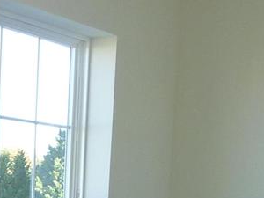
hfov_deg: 16.2
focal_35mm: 120
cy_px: 377
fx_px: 915
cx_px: 33
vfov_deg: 11.3
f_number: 3.3
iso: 80
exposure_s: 1/50
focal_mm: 4.1
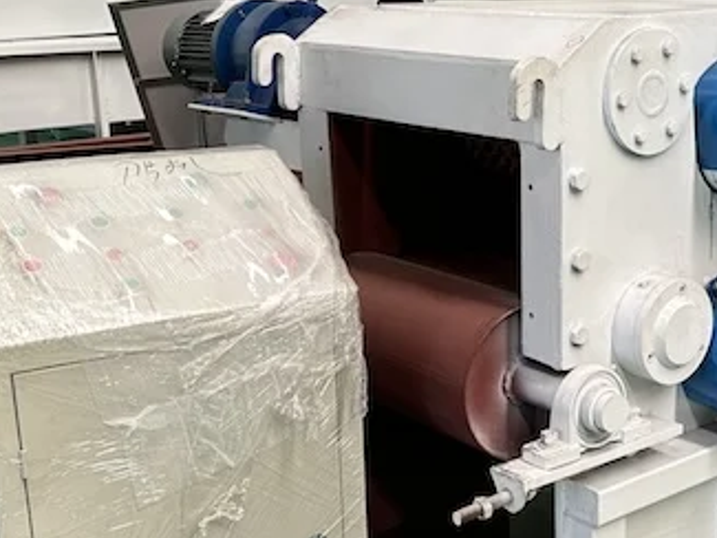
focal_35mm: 59
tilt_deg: -16.0
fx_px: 1223
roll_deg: -0.8
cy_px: 309
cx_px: 563
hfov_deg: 31.9
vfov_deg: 24.8
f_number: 1.78
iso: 64
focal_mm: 6.86
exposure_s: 1/121
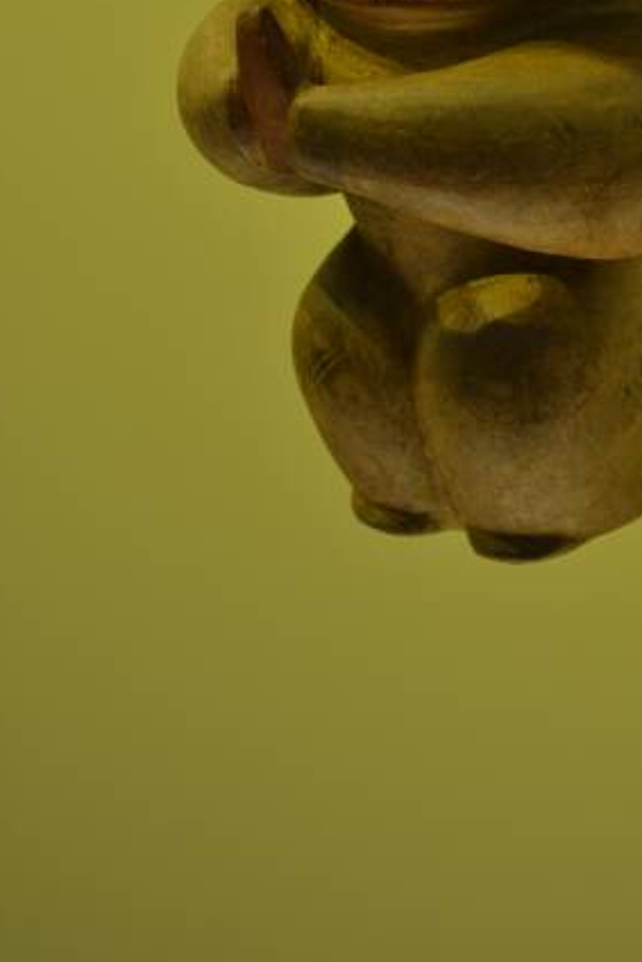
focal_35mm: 99
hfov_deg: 13.8
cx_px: 537
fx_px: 2644
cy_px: 166
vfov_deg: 20.3
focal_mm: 35
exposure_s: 1/15
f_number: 5.6
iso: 160
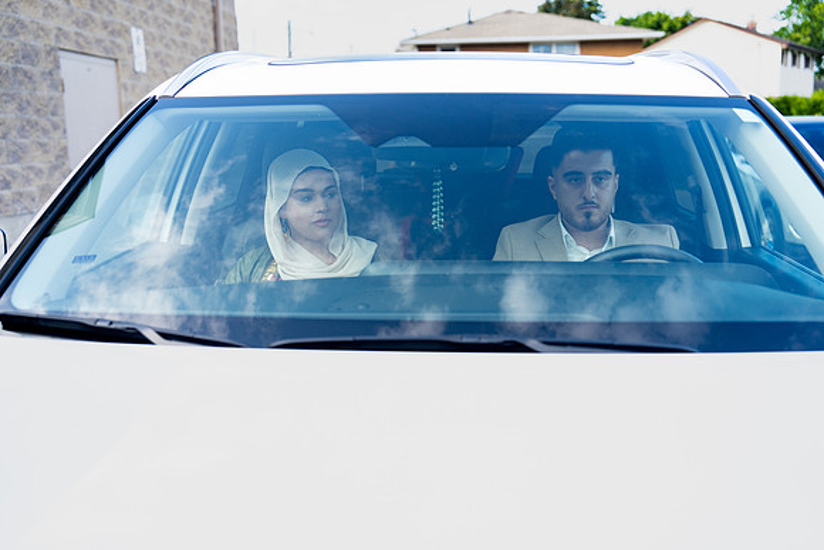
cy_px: 275
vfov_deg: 31.9
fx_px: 962
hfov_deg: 46.4
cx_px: 412
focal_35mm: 42
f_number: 2.8
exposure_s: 1/1250
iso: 800
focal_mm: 42
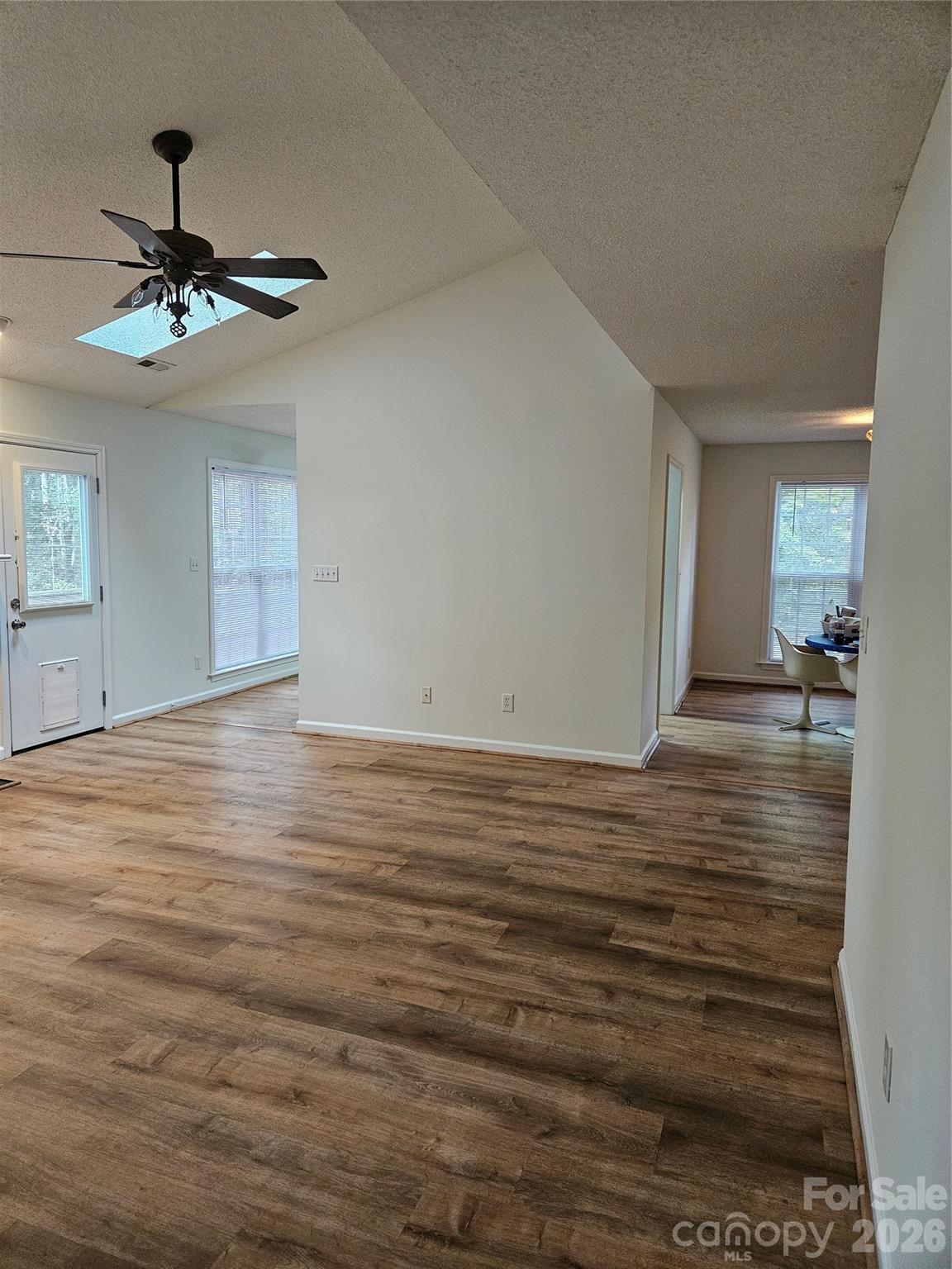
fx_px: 843
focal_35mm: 23
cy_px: 634
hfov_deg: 58.9
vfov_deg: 73.9
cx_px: 476
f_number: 1.8
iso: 640
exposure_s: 1/120
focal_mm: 5.4
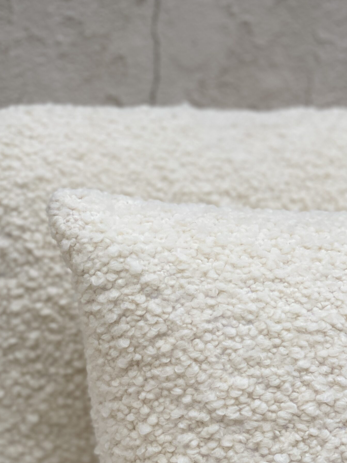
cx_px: 108
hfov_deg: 19.8
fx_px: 989
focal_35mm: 74
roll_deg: -3.6
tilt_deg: -21.7
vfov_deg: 26.2
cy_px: 305
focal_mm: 6
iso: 50
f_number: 2
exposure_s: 1/122
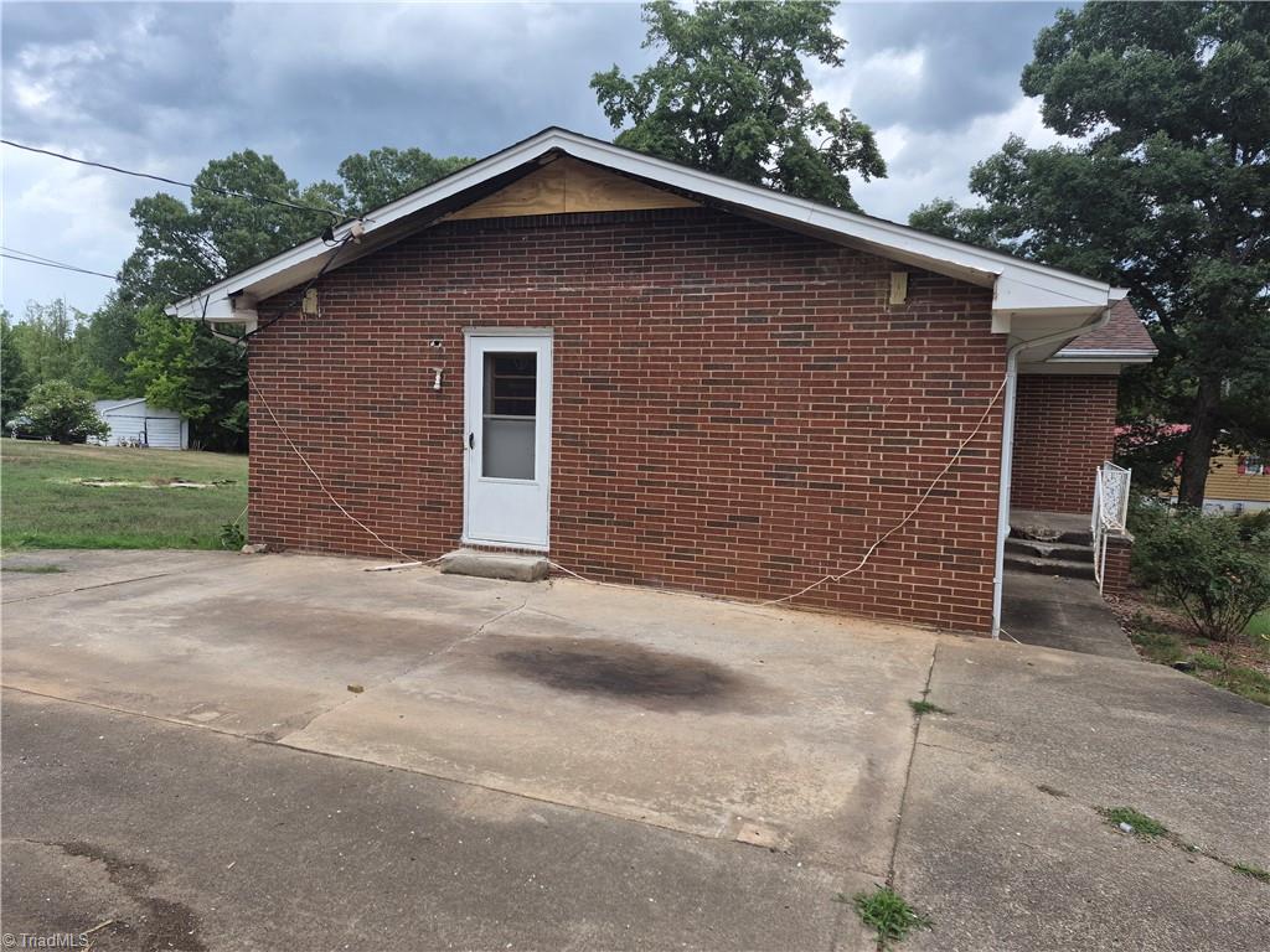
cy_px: 476
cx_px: 635
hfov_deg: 73.9
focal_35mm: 23
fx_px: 844
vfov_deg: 58.9
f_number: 1.8
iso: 25
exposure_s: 1/491
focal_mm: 5.4
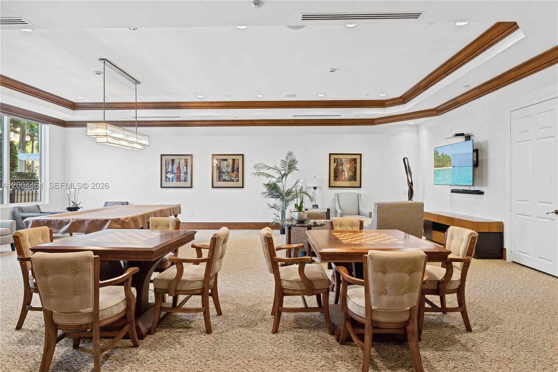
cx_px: 279
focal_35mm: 19
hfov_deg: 86.9
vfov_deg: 64.5
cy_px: 186
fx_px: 294
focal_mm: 13
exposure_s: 1/10
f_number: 8
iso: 400
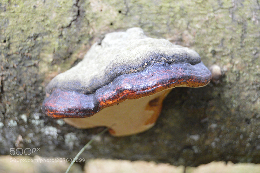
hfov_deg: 24.6
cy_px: 86
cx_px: 130
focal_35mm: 82
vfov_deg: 16.5
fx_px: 595
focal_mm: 55
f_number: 5.6
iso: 1000
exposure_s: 1/60
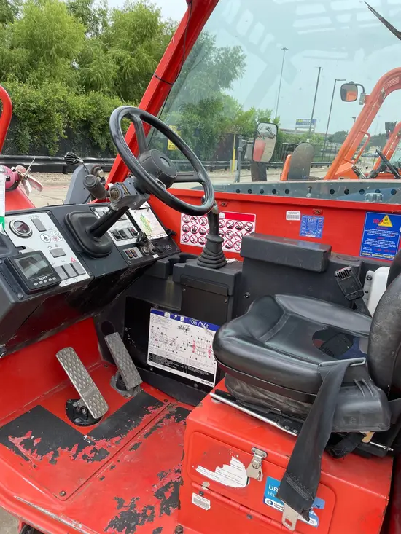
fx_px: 401
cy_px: 267
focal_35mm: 26
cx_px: 200
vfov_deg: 67.3
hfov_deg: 53.1
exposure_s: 1/711
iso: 32
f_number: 1.6
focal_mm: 4.2
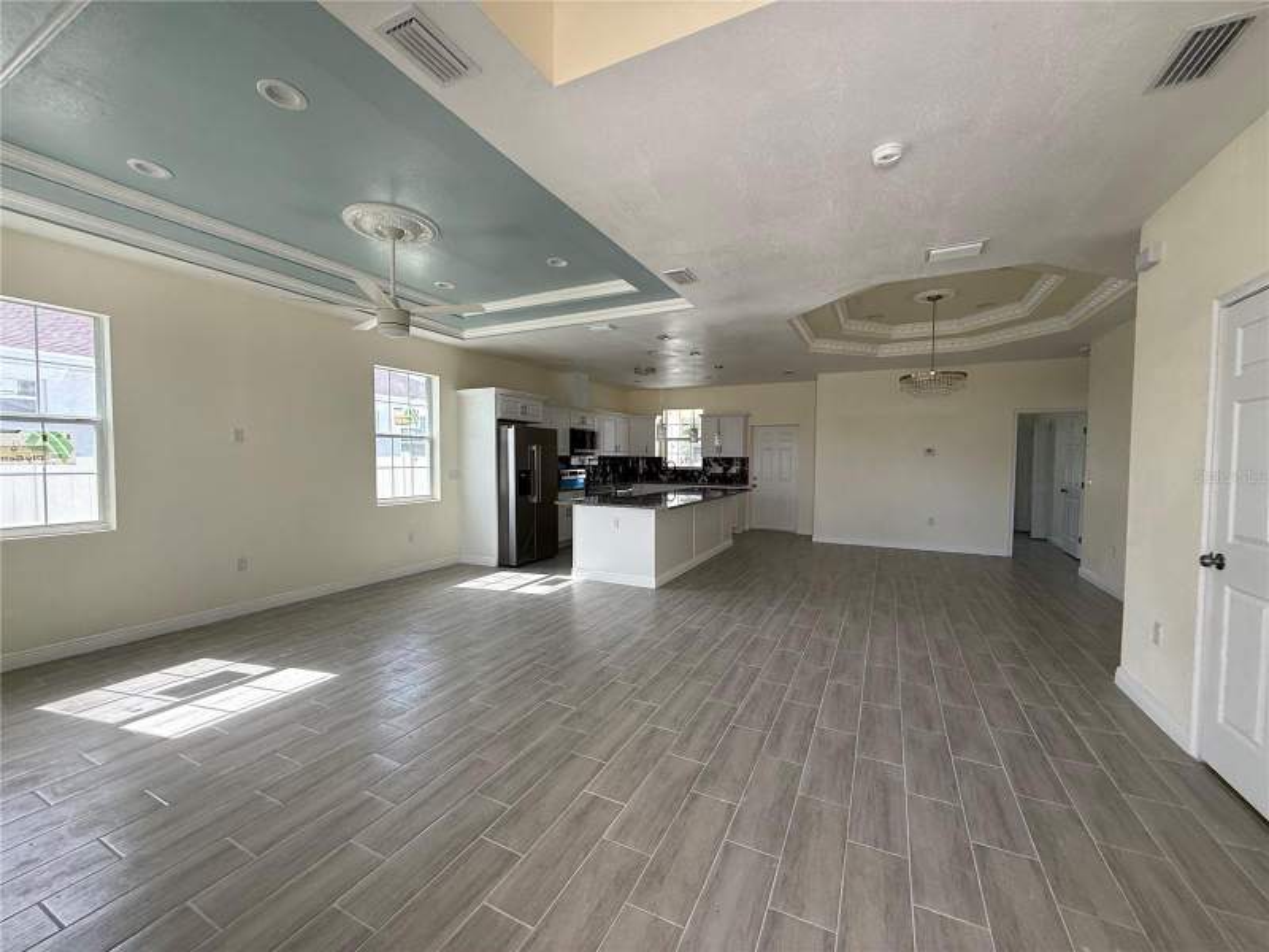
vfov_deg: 85.7
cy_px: 476
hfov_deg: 102.1
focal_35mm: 14
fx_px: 513
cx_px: 634
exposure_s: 1/191
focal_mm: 2.22
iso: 64
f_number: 2.2
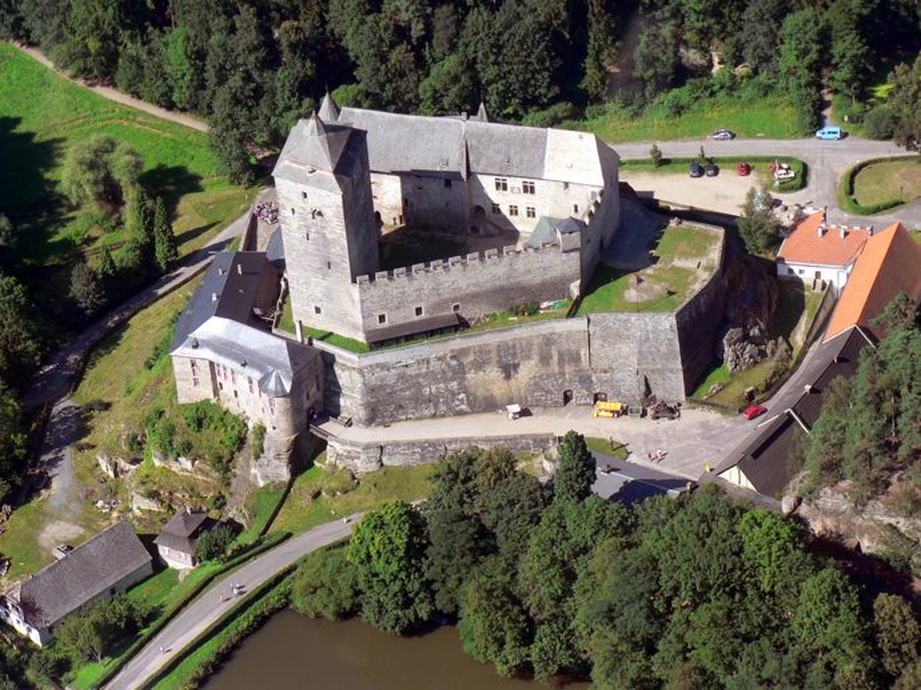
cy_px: 345
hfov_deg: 18.1
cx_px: 460
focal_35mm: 109
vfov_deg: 13.6
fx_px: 2899
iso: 80
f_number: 4
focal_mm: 18.2
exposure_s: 1/320
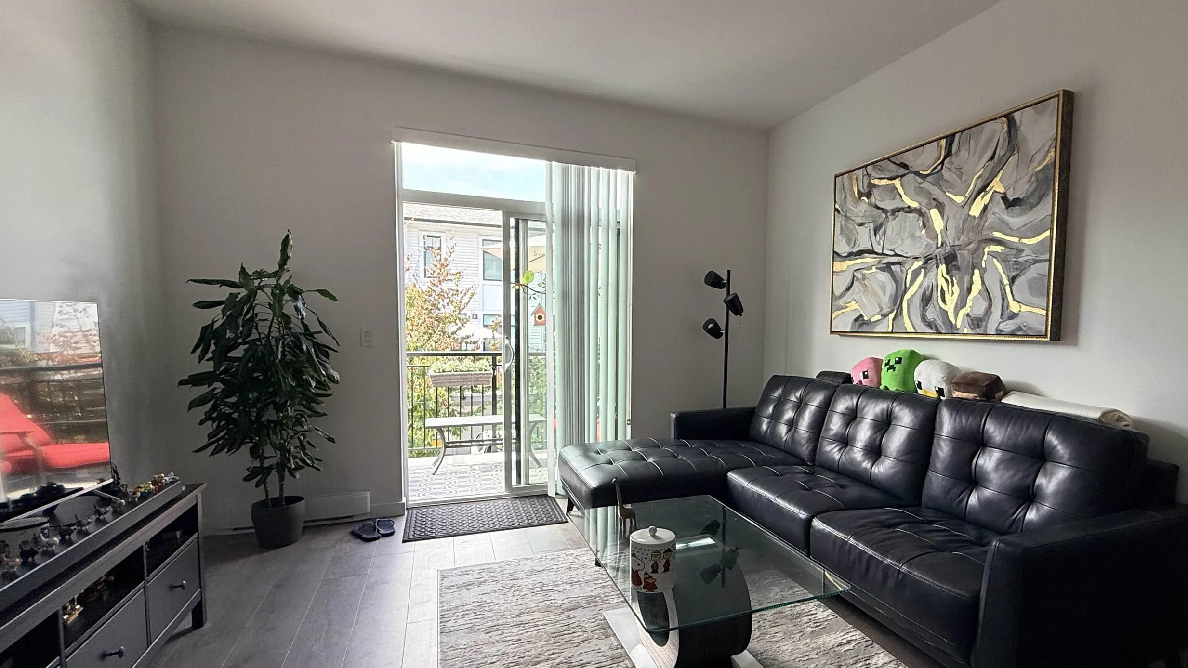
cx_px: 716
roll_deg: -1.2
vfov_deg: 58.2
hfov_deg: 88.4
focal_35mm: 19
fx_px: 599
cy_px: 367
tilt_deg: -3.8
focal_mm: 2.22
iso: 100
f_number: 2.2
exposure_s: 1/99
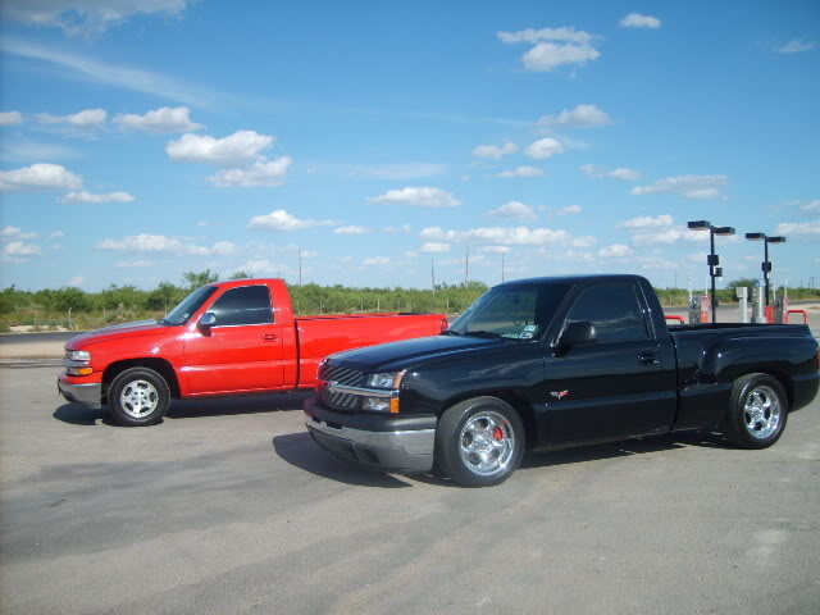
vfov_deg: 40.7
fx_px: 829
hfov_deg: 52.6
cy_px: 308
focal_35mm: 35
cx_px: 410
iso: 50
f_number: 7.1
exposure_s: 1/250
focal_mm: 5.8
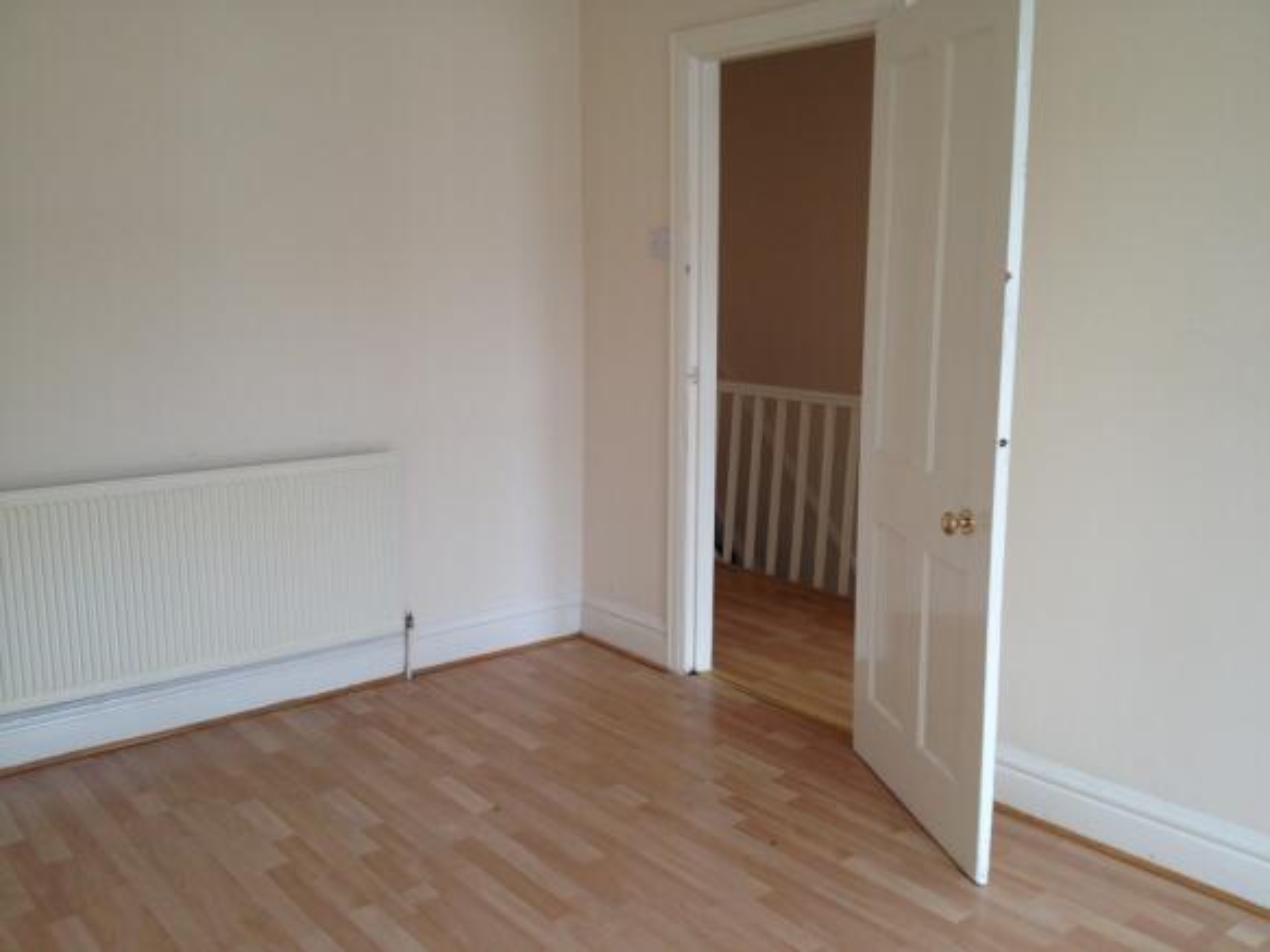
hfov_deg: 52.6
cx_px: 635
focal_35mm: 35
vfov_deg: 40.7
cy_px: 476
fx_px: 1284
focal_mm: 4.28
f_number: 2.4
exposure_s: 1/26
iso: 50
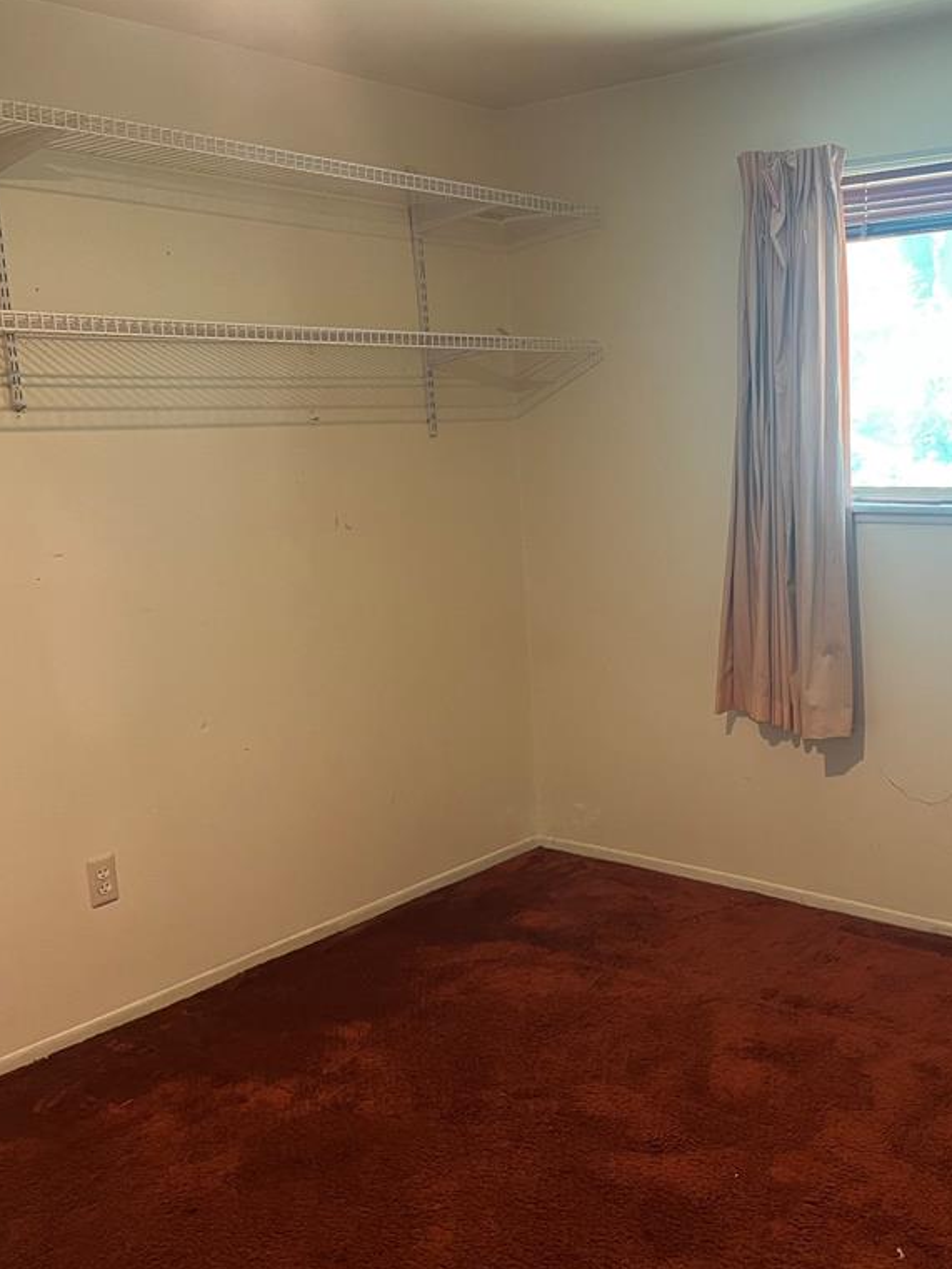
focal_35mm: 35
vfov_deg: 52.6
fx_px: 1283
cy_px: 630
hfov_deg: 39.5
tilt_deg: -10.3
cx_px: 720
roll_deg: +2.4
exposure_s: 1/60
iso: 200
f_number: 1.6
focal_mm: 5.1
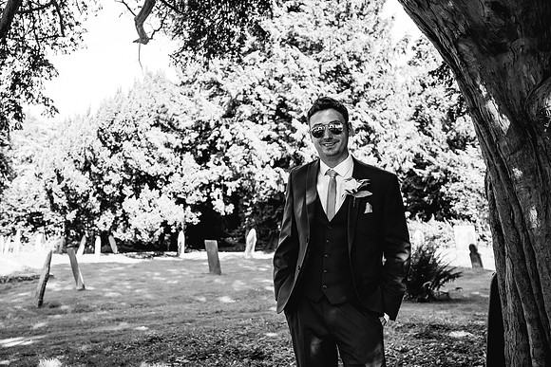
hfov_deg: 54.4
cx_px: 276
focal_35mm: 35
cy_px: 184
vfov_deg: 37.9
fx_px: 536
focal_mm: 35
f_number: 4
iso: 125
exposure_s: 1/125
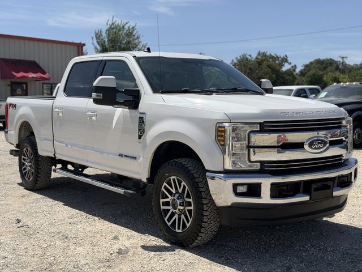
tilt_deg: -2.7
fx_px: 502
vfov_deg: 30.3
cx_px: 181
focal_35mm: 48
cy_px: 136
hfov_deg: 39.7
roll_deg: -0.6
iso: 64
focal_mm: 6.76
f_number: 1.78
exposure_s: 1/7143
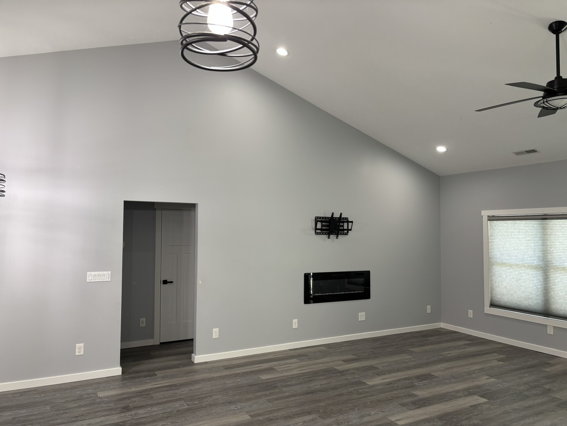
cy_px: 213
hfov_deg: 67.3
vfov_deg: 53.1
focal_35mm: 26
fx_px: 426
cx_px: 284
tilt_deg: +2.7
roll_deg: +0.0
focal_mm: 5.96
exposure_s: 1/60
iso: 64
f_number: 1.6
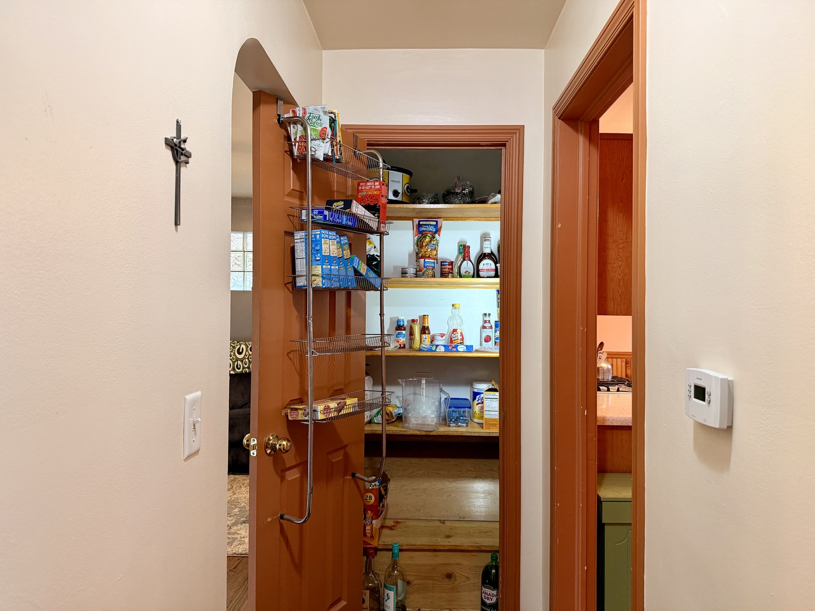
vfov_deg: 56.8
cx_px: 408
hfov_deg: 71.6
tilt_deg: +1.1
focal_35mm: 24
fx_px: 565
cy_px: 306
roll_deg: -0.2
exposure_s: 1/60
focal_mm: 6.76
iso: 320
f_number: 1.78
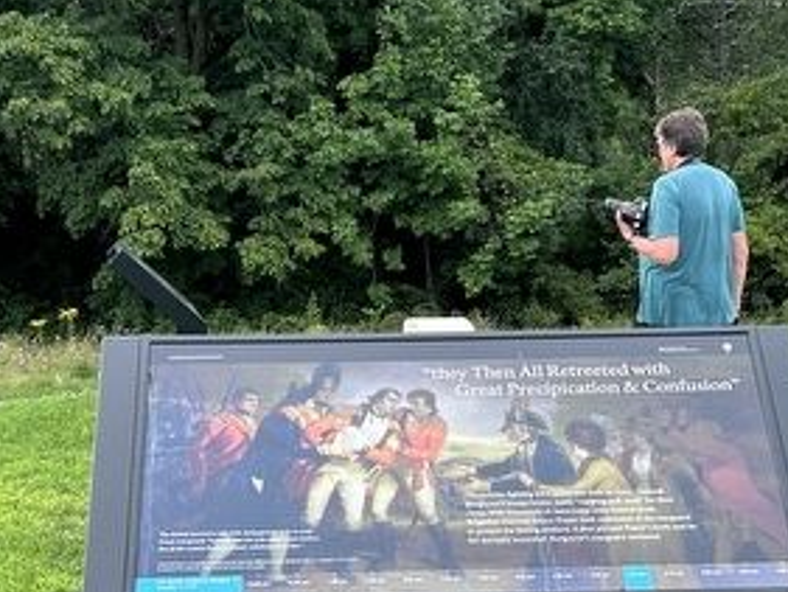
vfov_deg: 19.8
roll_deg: +0.7
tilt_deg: -10.5
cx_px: 443
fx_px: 1685
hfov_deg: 26.3
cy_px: 446
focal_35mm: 74
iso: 50
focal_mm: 5.7
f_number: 1.5
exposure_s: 1/567
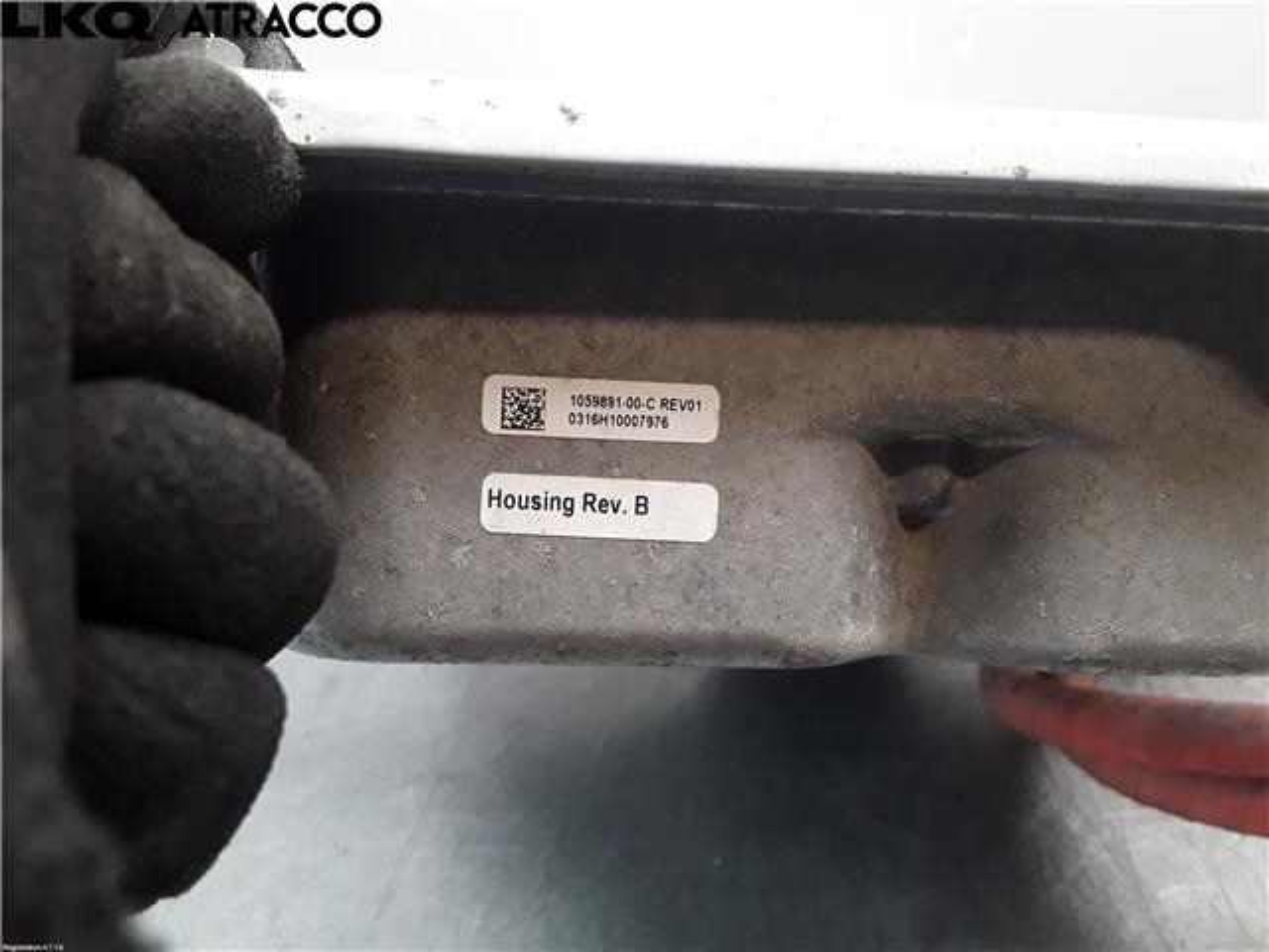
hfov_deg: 63.4
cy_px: 476
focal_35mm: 28
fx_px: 1026
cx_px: 634
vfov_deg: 49.7
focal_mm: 2.91
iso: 64
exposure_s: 1/50
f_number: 1.9
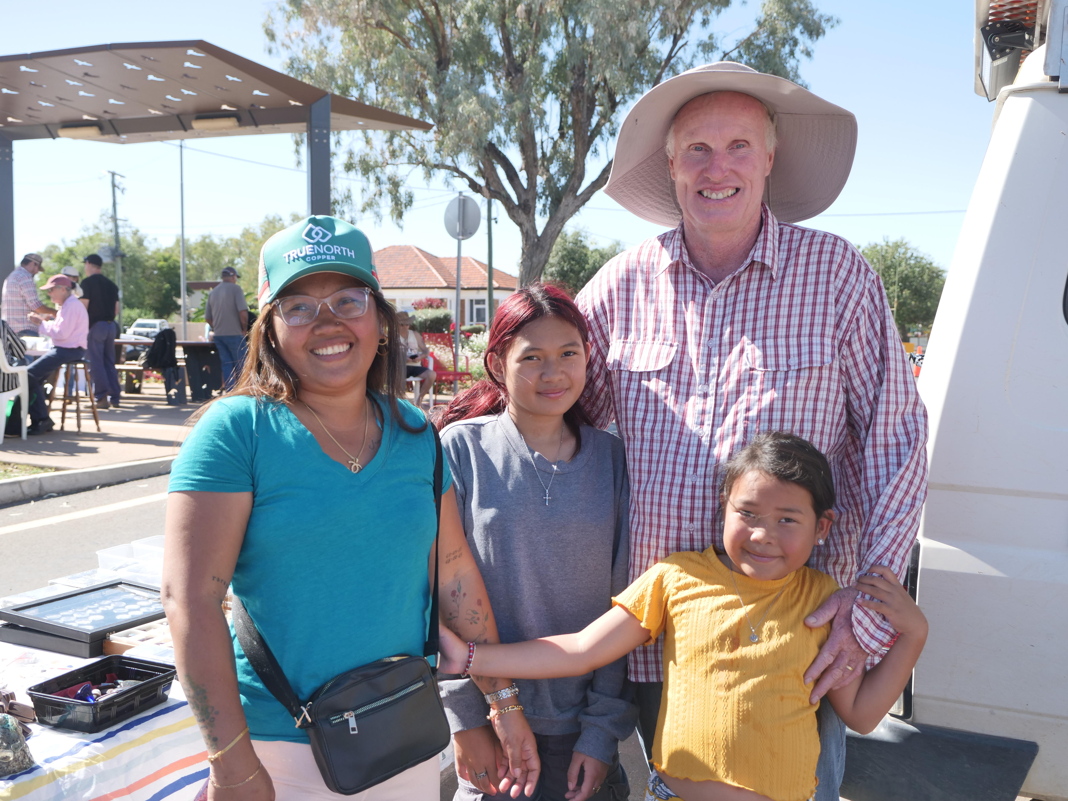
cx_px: 534
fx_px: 1234
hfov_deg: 46.8
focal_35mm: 40
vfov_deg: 36.0
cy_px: 400
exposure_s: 1/640
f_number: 3.5
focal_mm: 20
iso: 200
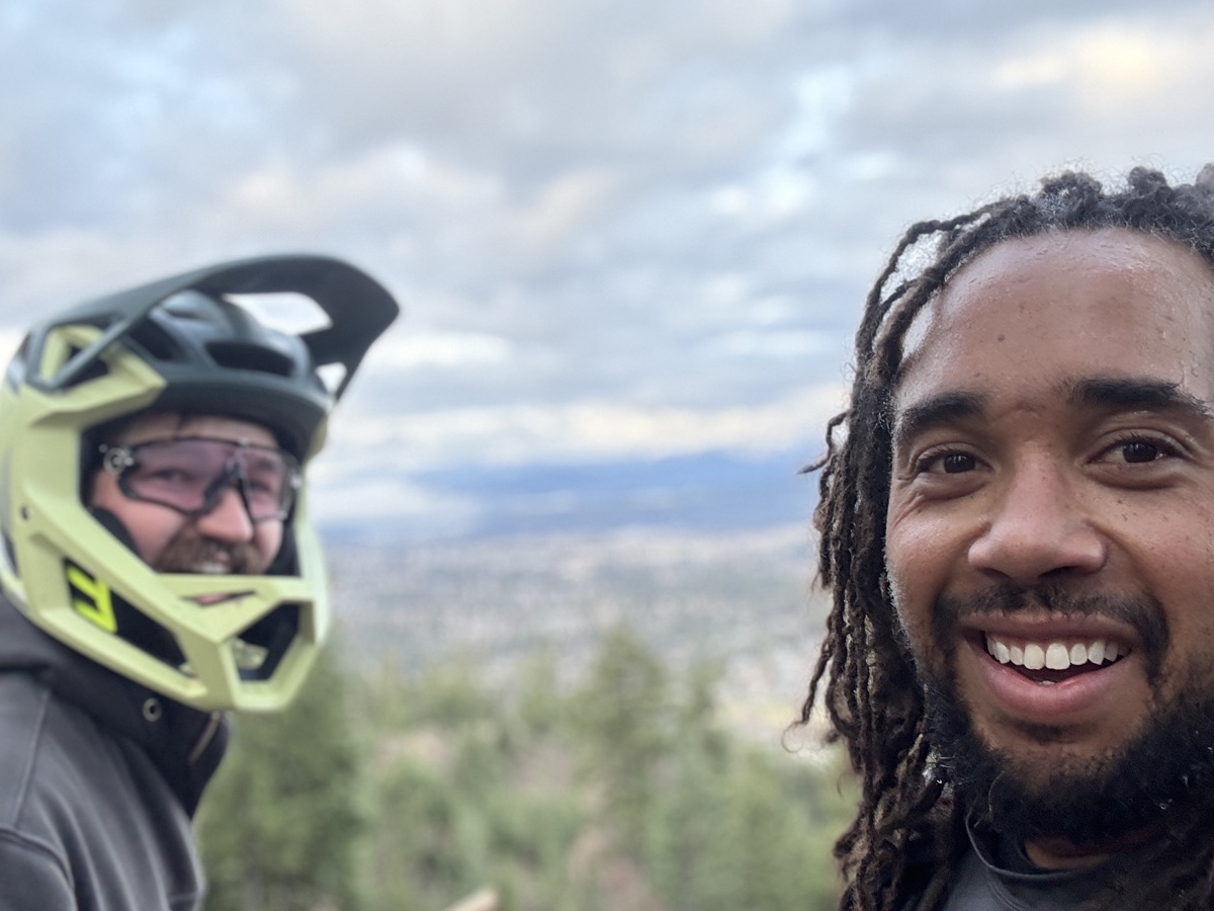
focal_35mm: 40
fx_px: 1403
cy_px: 467
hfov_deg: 46.7
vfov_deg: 36.0
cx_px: 523
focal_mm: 2.69
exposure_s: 1/87
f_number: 1.9
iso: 80
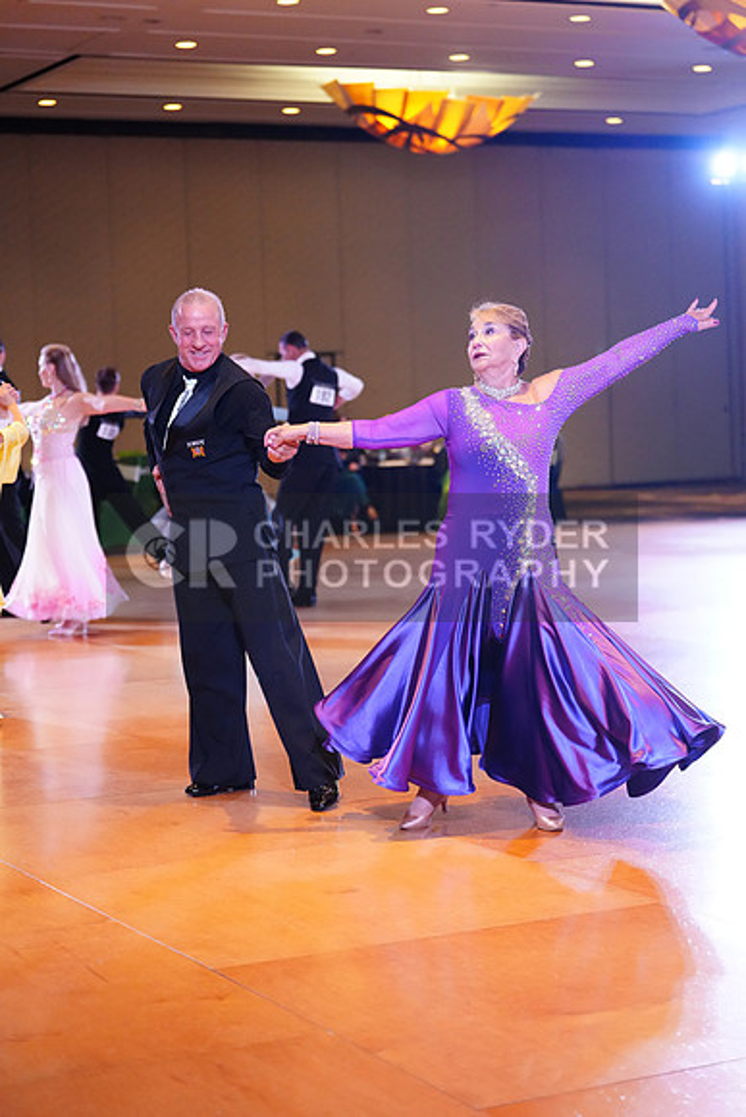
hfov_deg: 19.5
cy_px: 558
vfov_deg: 28.8
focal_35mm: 70
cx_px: 373
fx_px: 2174
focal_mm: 70
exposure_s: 1/400
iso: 5000
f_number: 2.8
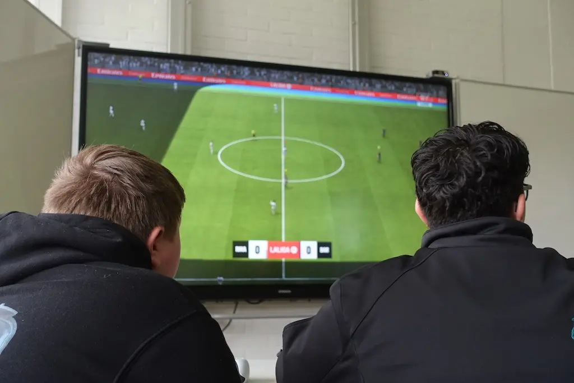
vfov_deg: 28.7
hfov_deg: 41.9
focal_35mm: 47
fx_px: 749
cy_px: 192
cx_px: 287
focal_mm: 17.27
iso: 800
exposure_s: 1/50
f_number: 2.8
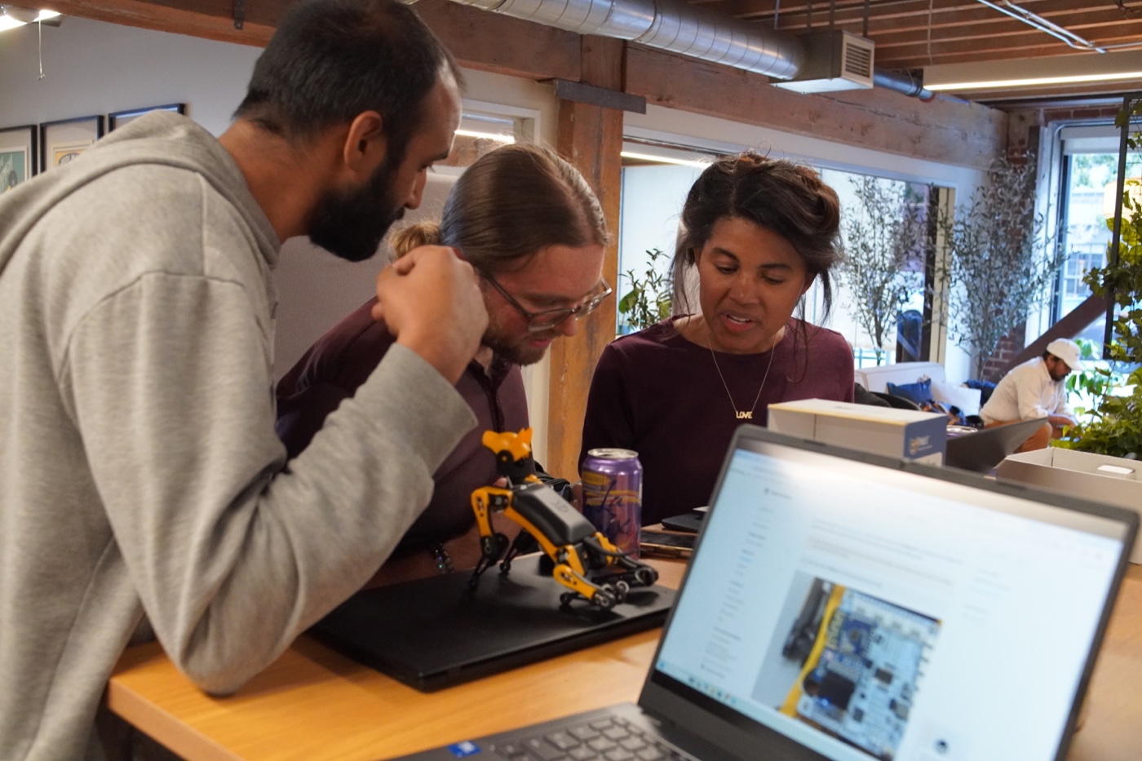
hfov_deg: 55.1
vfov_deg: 38.4
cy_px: 380
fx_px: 1094
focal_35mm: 34
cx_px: 571
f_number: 4
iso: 4000
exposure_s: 1/160
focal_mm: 23
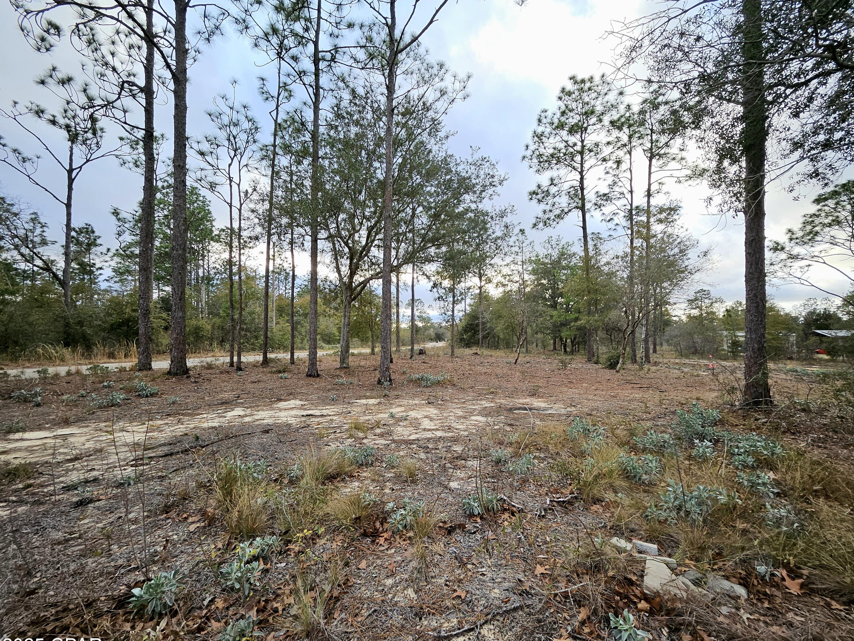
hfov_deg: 102.0
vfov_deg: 85.6
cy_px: 332
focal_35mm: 14
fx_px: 345
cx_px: 446
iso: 32
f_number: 2.2
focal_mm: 1.74
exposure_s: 1/238
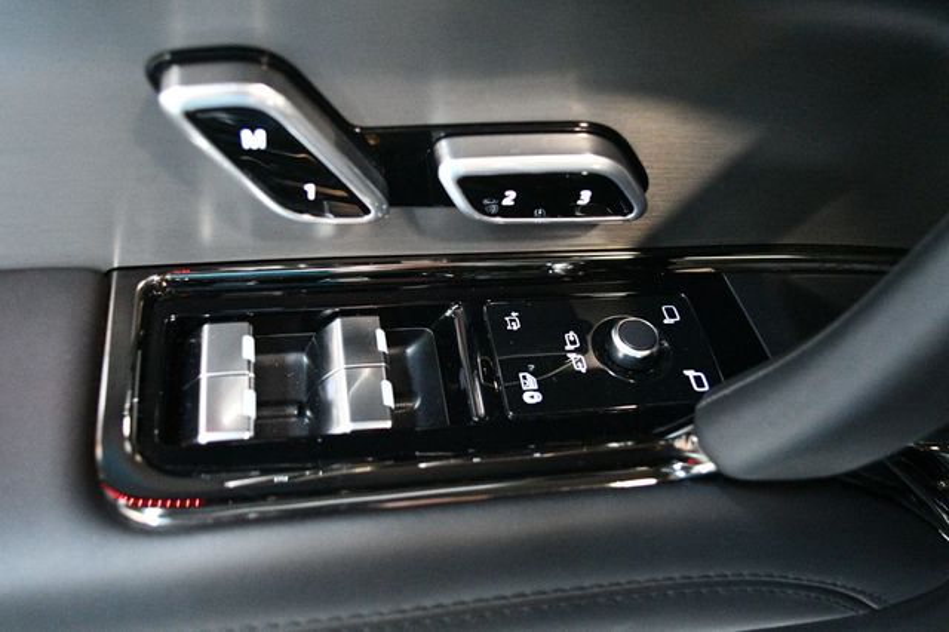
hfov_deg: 57.2
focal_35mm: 33
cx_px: 474
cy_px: 316
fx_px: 869
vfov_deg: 39.9
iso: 8000
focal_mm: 22
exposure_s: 1/60
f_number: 3.8
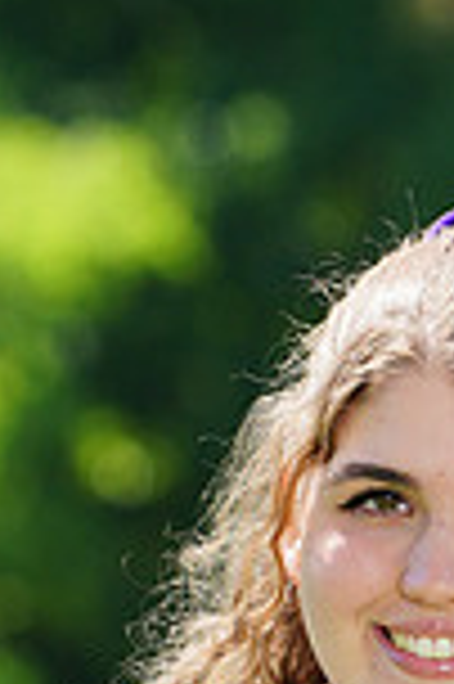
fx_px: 20399
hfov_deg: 1.3
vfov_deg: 1.9
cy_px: 1080
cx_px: 342
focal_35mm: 1076
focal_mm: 282
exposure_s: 1/200
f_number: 9
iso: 200
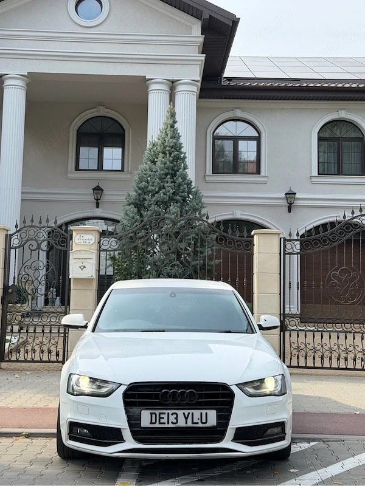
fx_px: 675
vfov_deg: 39.7
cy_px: 243
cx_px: 182
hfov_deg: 30.3
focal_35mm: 48
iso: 80
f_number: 1.78
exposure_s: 1/2088
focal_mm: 6.76
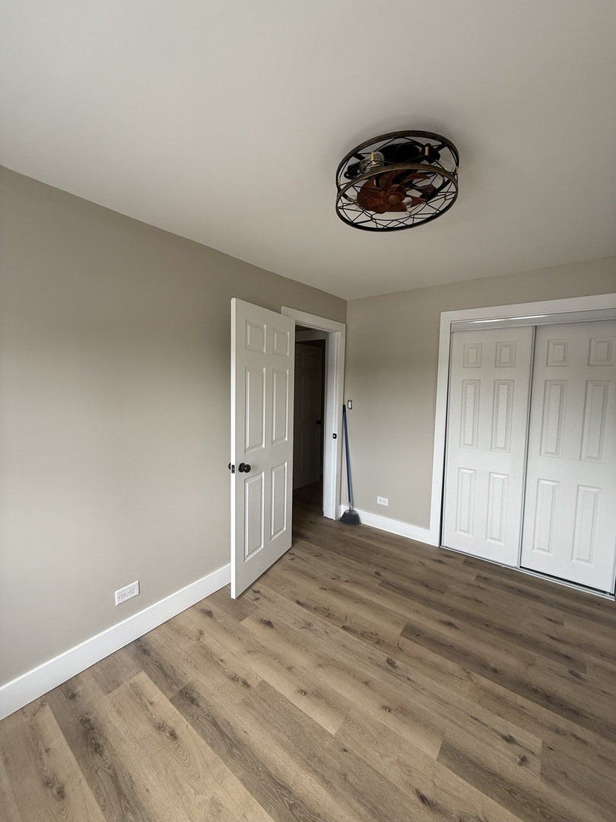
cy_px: 411
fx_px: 332
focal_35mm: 14
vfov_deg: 102.1
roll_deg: -1.4
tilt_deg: -4.2
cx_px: 308
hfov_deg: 85.7
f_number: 2.2
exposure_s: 1/99
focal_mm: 2.22
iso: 100
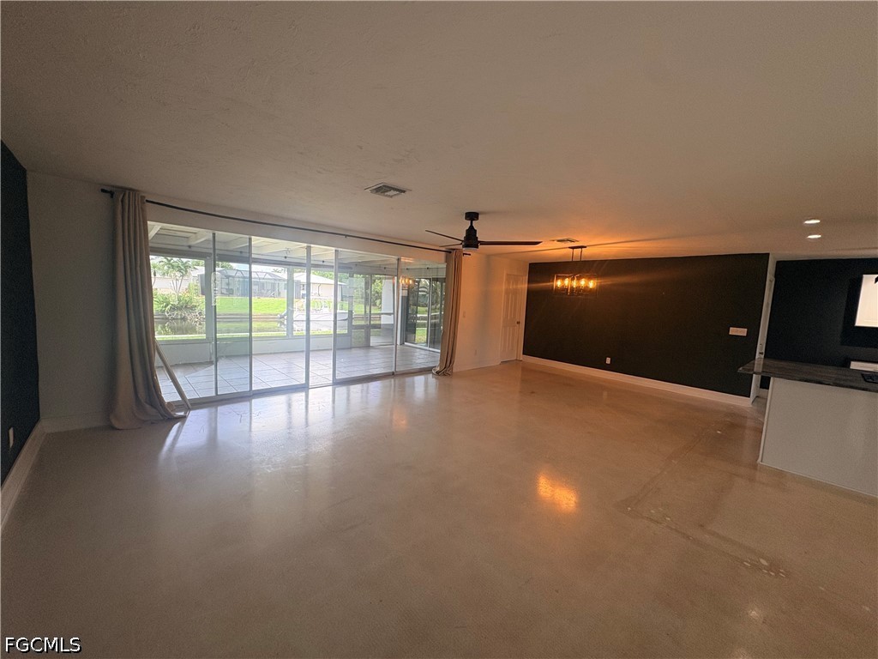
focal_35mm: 14
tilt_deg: -4.6
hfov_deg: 102.1
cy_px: 330
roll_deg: -2.7
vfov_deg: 85.7
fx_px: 355
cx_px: 439
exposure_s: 1/120
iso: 125
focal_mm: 2.22
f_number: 2.2
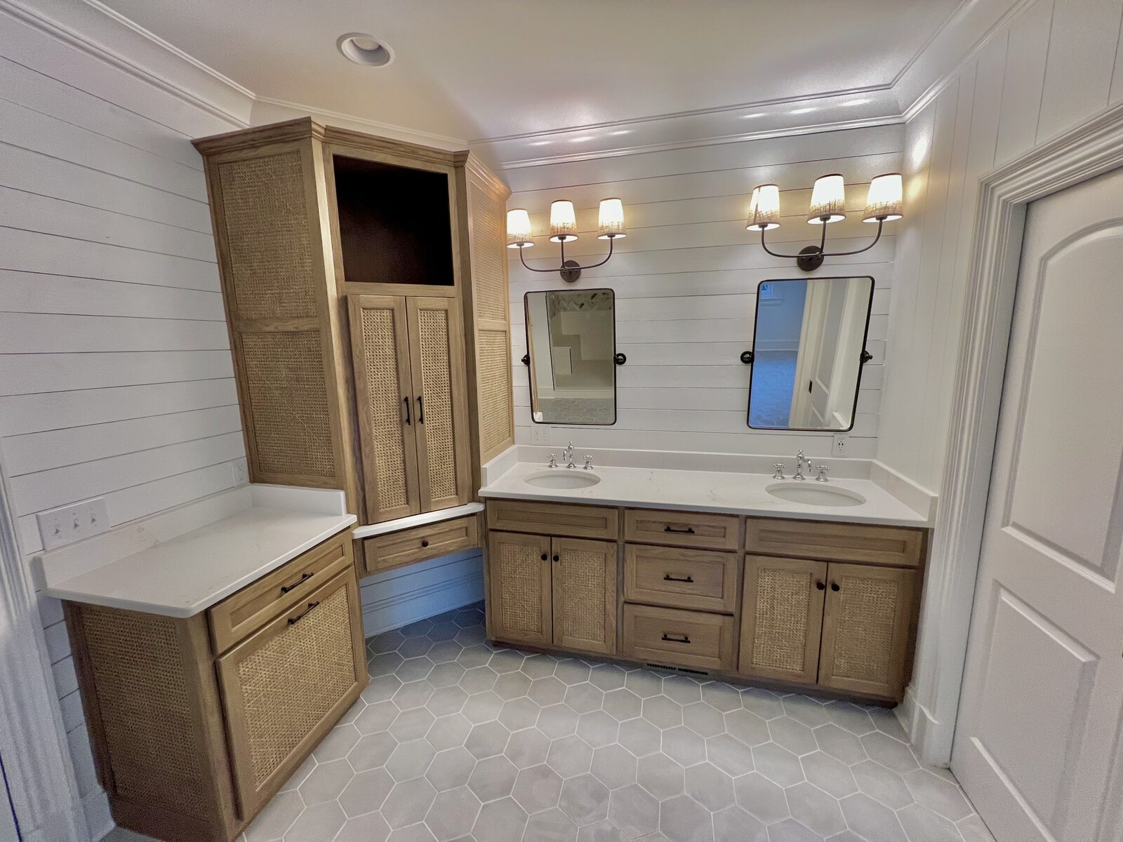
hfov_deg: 106.2
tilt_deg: -10.2
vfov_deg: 89.9
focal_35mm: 13
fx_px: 422
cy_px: 421
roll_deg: +1.4
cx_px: 562
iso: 160
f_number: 1.8
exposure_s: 1/60
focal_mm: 1.57
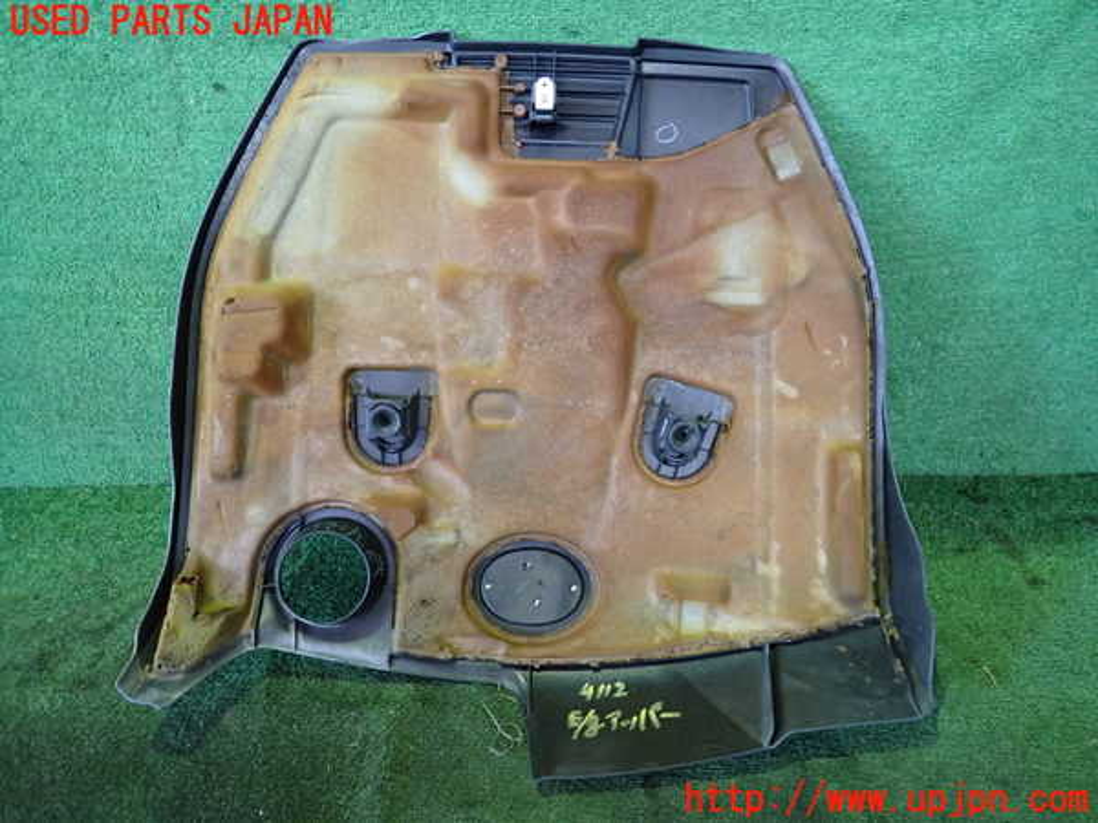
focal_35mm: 25
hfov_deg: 69.4
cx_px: 549
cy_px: 412
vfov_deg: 54.9
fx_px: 793
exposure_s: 1/30
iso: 400
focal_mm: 4.5
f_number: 2
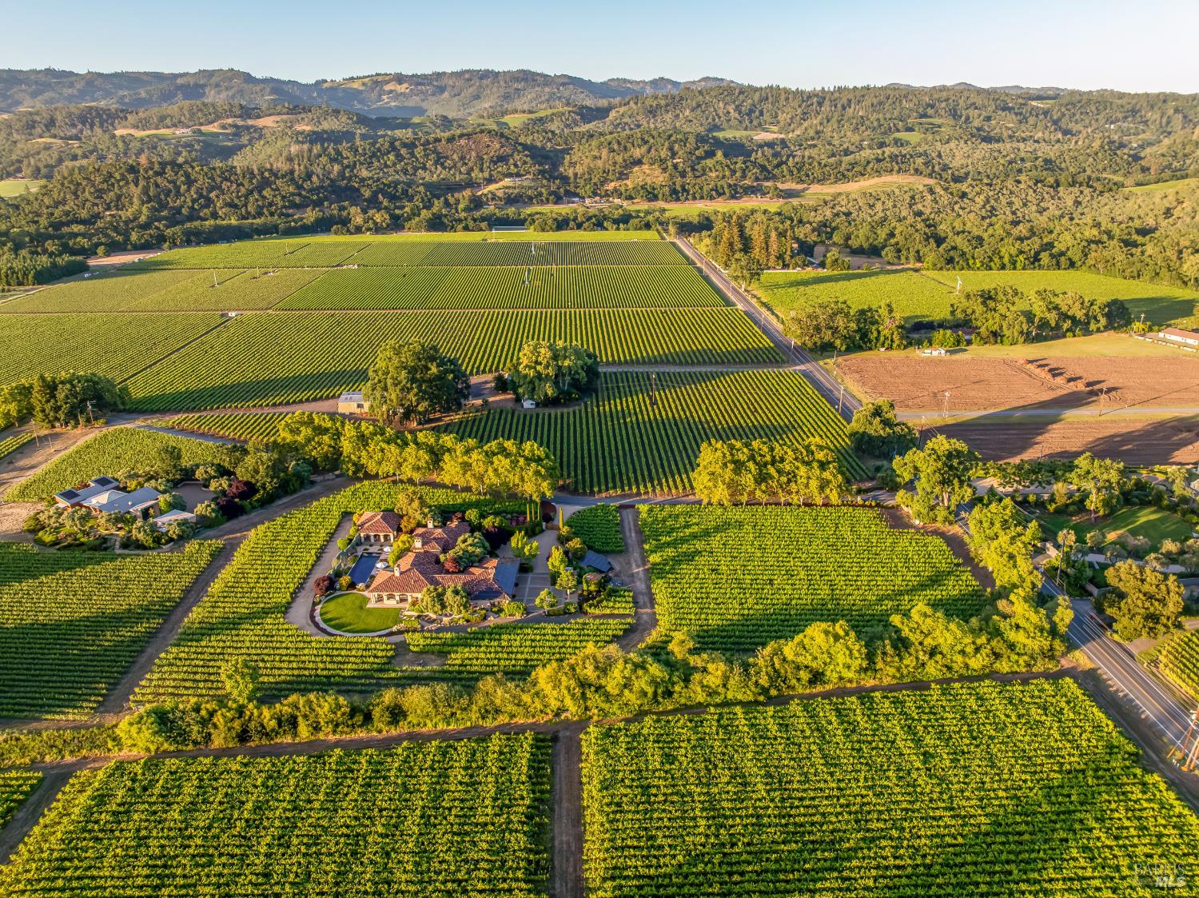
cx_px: 600
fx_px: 831
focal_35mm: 24
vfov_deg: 56.8
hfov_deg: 71.6
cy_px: 449
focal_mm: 12.29
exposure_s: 1/1600
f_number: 2.8
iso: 400
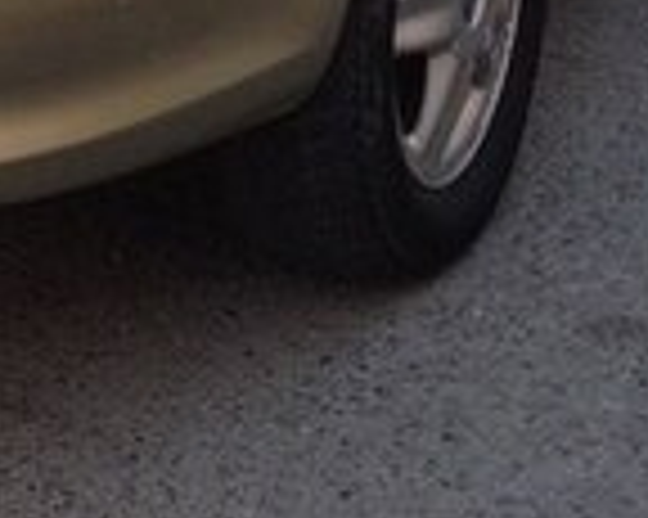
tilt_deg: -20.3
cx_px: -36
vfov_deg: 9.6
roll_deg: -2.3
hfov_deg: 12.1
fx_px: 3009
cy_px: -160
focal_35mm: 157
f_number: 2.4
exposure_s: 1/120
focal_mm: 4.28
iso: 64
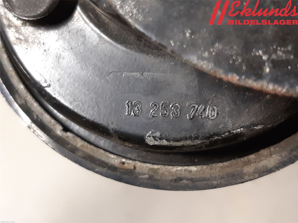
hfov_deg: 67.3
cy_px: 112
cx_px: 149
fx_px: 224
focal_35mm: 26
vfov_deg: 53.1
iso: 250
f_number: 1.7
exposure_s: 1/33
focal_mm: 3.93
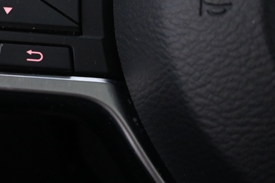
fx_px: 701
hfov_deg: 21.3
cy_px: 14
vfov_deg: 14.7
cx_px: -12
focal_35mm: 92
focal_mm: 19.5
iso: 2000
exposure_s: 1/30
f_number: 3.8
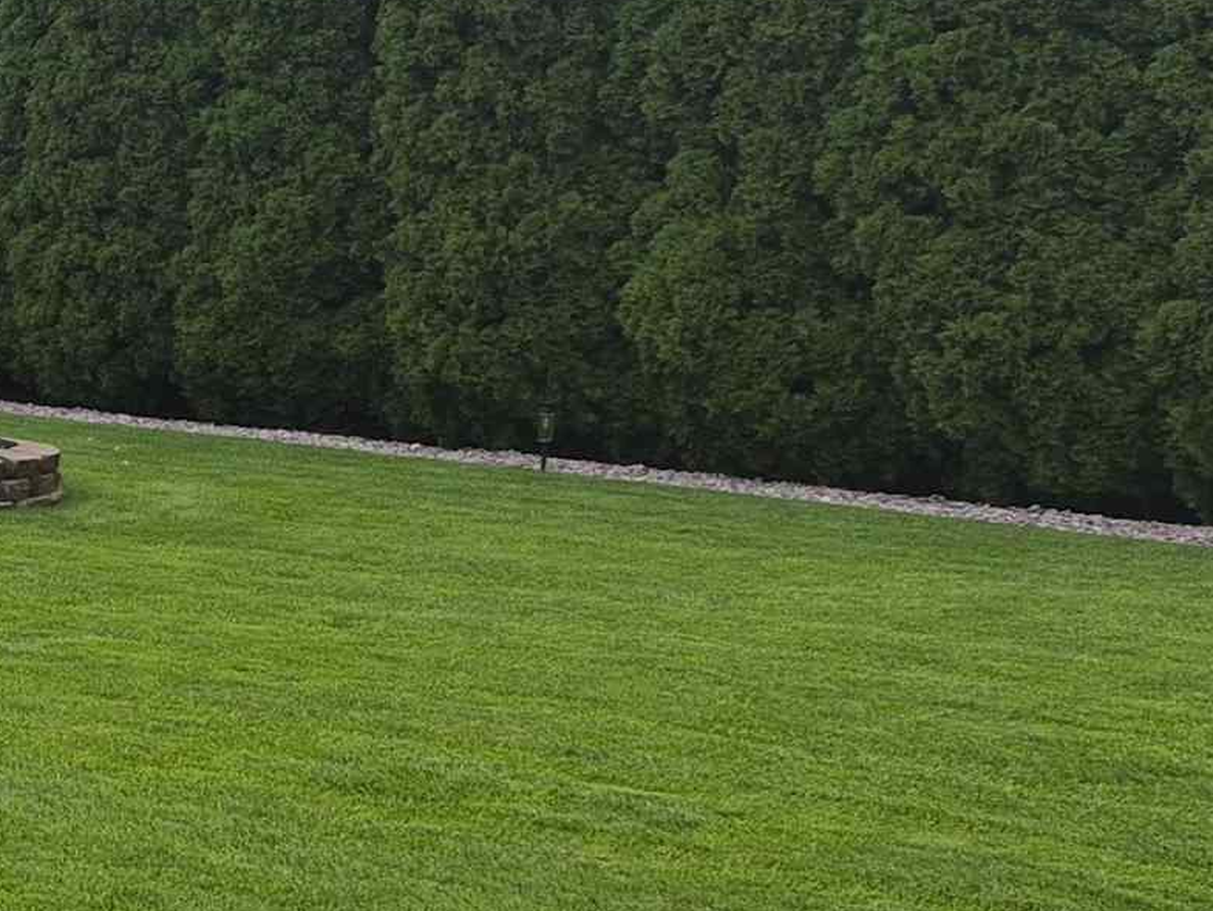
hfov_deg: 18.1
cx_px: -851
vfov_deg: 16.4
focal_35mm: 90
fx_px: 3154
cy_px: 399
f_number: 1.8
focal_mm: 5.4
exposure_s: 1/3192
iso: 80
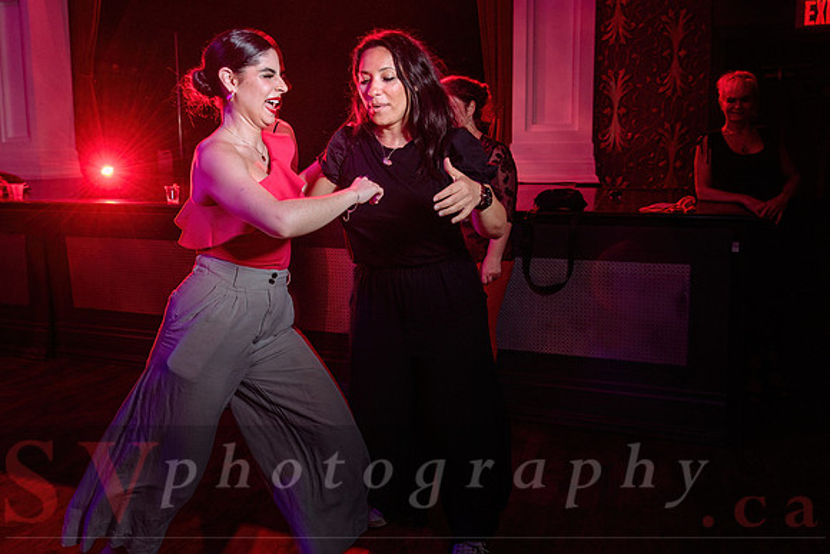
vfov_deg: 43.5
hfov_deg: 61.9
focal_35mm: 30
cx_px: 372
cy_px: 224
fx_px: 690
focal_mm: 24
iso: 1000
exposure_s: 1/80
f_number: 3.2
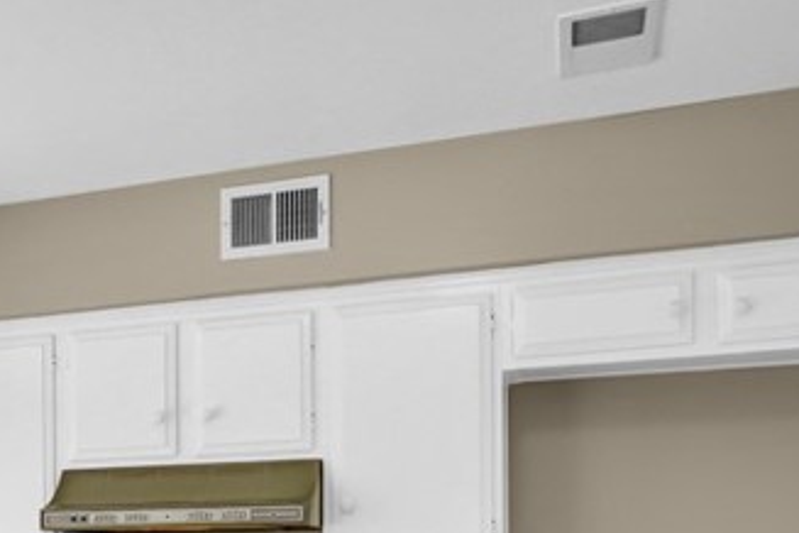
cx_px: 108
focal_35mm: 47
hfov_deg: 39.4
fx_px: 1043
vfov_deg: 26.6
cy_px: 572
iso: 400
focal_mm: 10
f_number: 9
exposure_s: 1/40
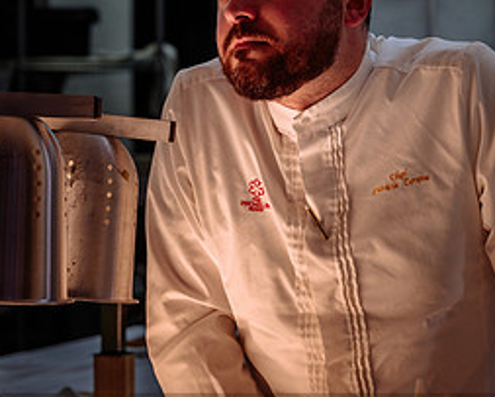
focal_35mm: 171
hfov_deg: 11.3
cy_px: 236
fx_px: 2508
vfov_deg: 9.1
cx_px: 145
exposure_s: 1/160
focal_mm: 70
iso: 100
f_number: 4
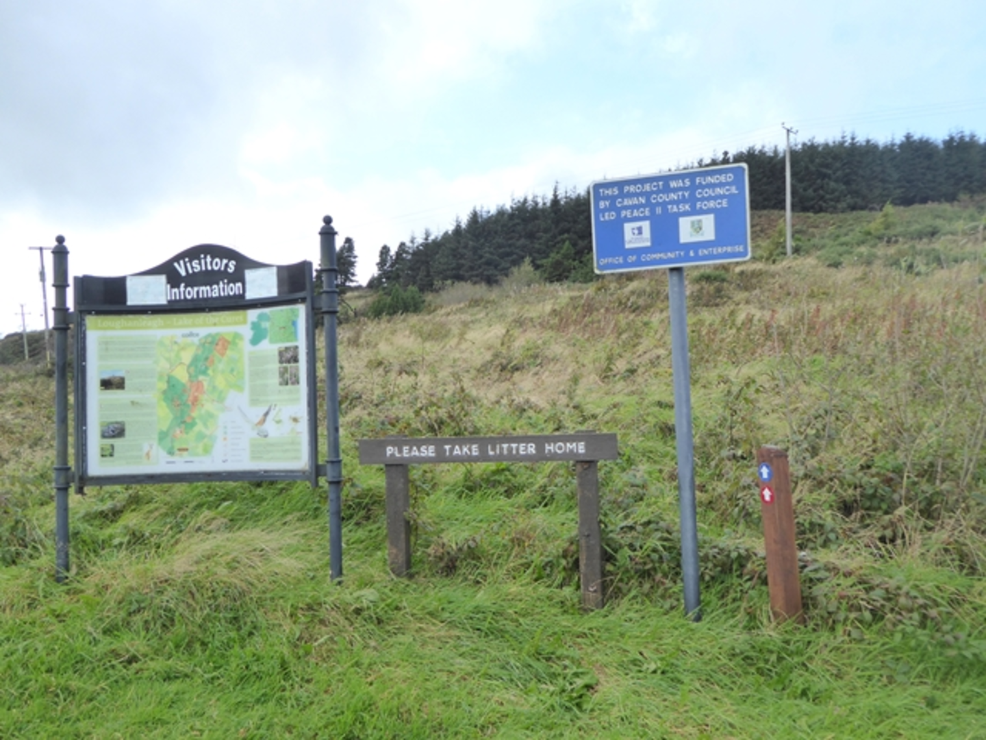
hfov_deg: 51.4
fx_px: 1025
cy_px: 370
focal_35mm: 36
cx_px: 493
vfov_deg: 39.7
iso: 200
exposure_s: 1/250
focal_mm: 6.3
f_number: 3.7
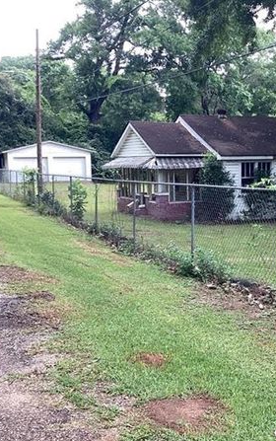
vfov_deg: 41.0
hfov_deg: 26.0
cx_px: 217
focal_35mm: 49
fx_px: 589
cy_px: 233
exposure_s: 1/60
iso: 50
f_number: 2.4
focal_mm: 3.3
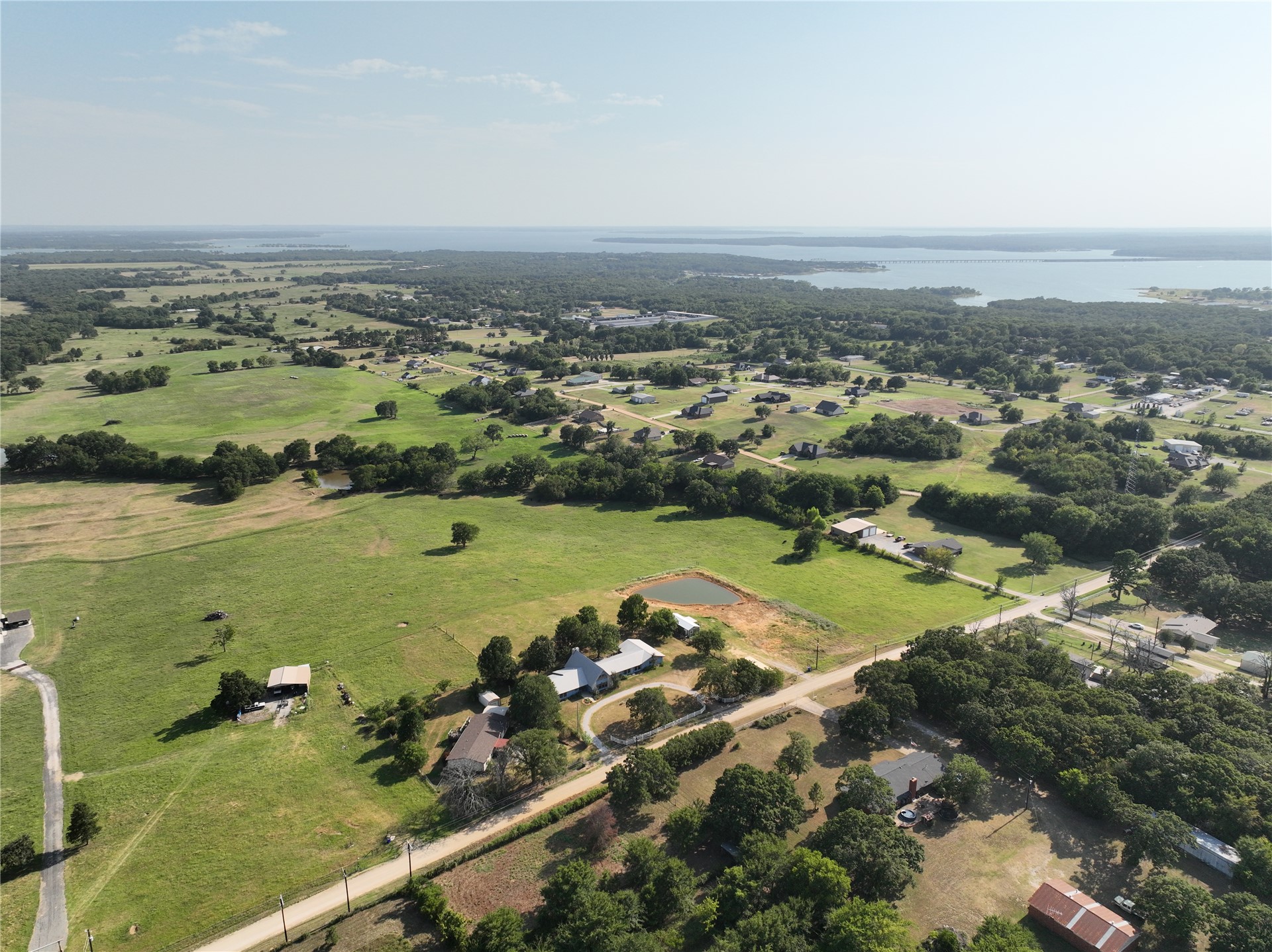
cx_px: 636
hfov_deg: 71.6
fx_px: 881
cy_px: 476
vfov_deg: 56.8
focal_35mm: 24
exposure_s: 1/160
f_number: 2.8
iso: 210
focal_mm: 12.29
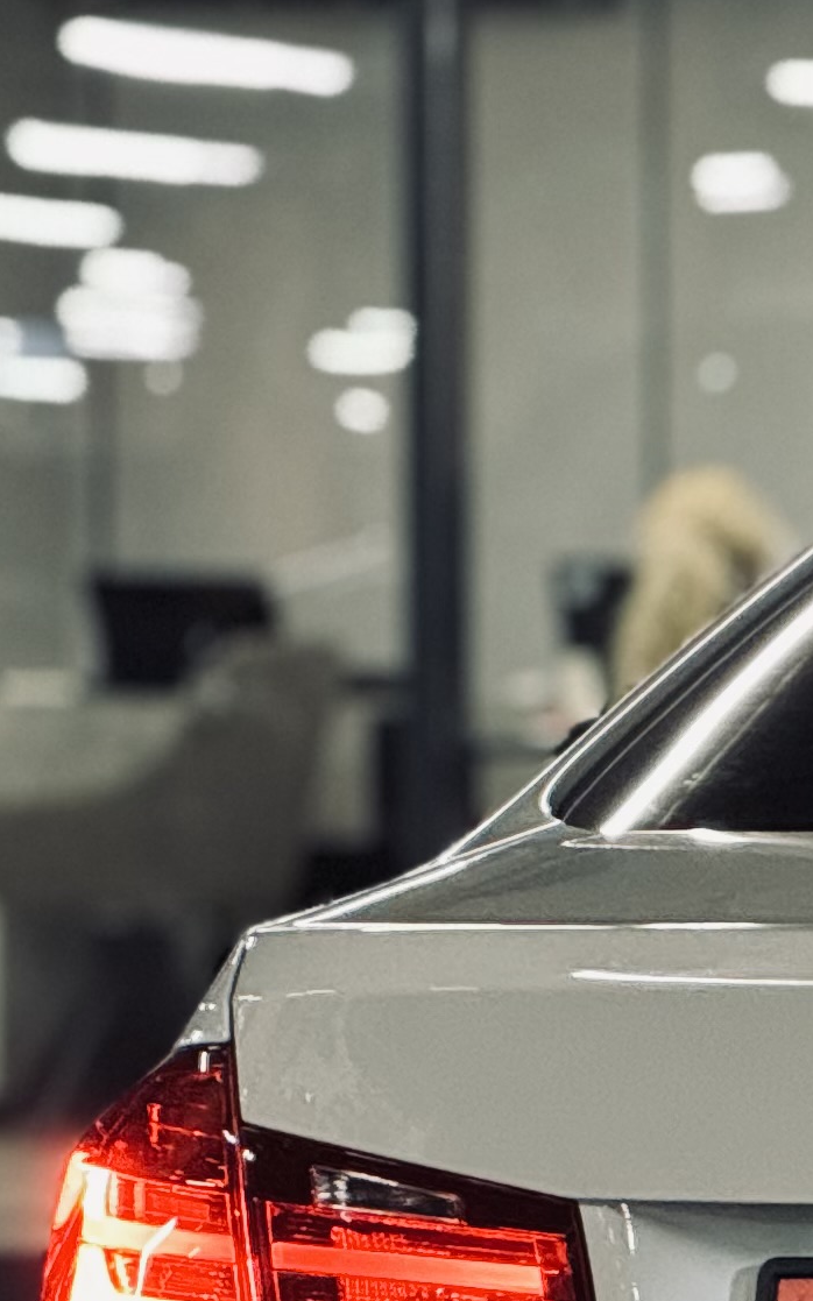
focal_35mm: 459
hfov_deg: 2.8
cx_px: 2141
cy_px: 1309
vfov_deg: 4.6
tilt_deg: -2.4
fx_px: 16274
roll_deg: +0.2
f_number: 2.8
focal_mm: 15.66
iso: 320
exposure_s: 1/50
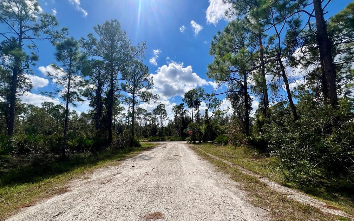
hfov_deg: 105.3
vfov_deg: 78.4
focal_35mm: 14
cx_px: 179
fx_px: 135
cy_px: 123
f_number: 1.8
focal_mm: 1.57
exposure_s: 1/3425
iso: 32
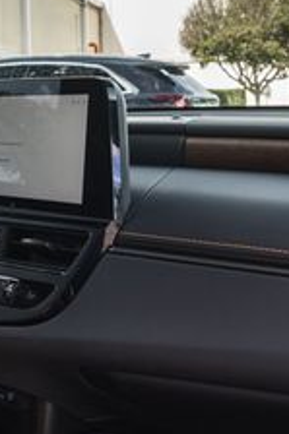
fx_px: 929
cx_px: 125
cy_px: 196
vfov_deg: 26.3
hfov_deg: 17.7
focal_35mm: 77
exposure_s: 1/50
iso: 640
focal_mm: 24
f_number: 8
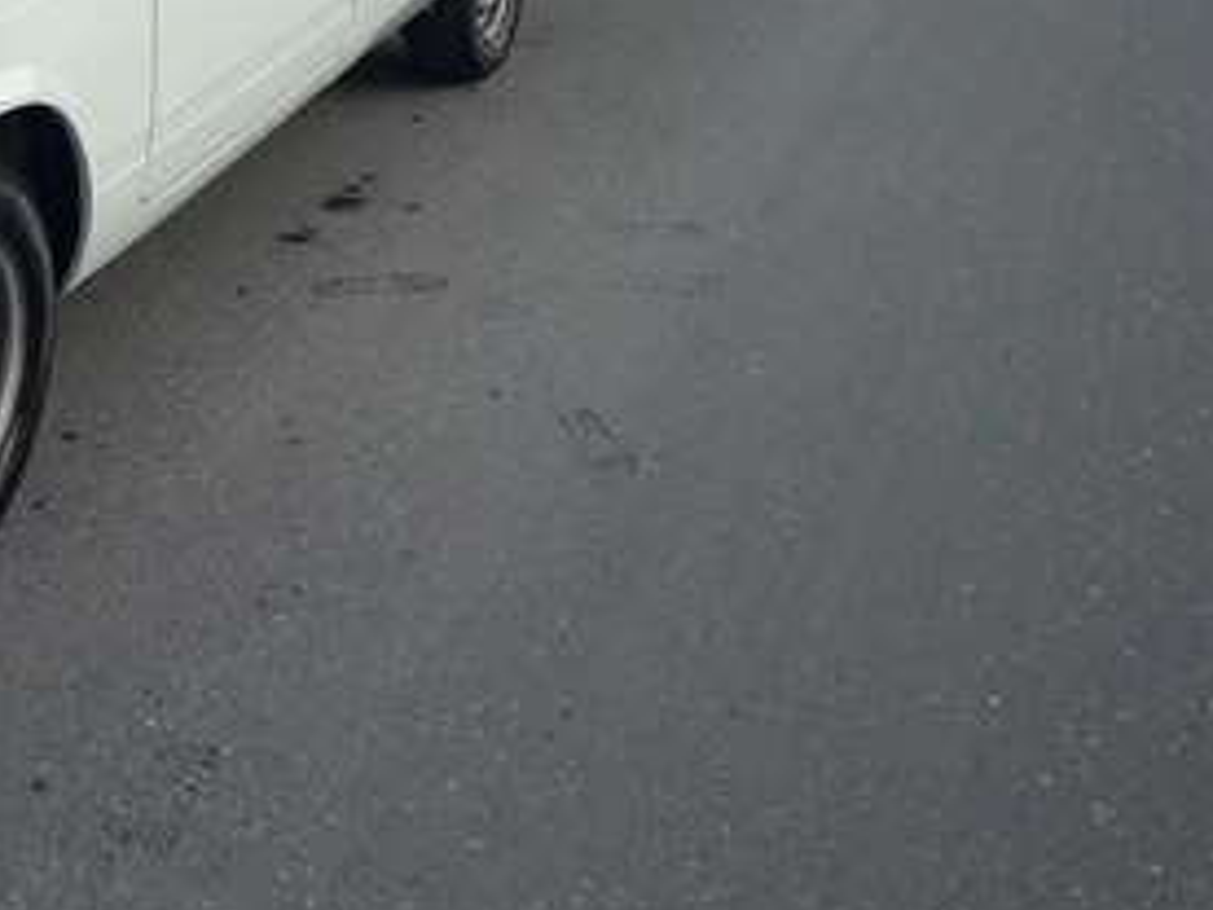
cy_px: -121
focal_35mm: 67
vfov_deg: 20.8
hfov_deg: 28.1
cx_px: 176
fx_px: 2348
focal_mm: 3.7
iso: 40
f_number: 1.9
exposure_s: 1/412
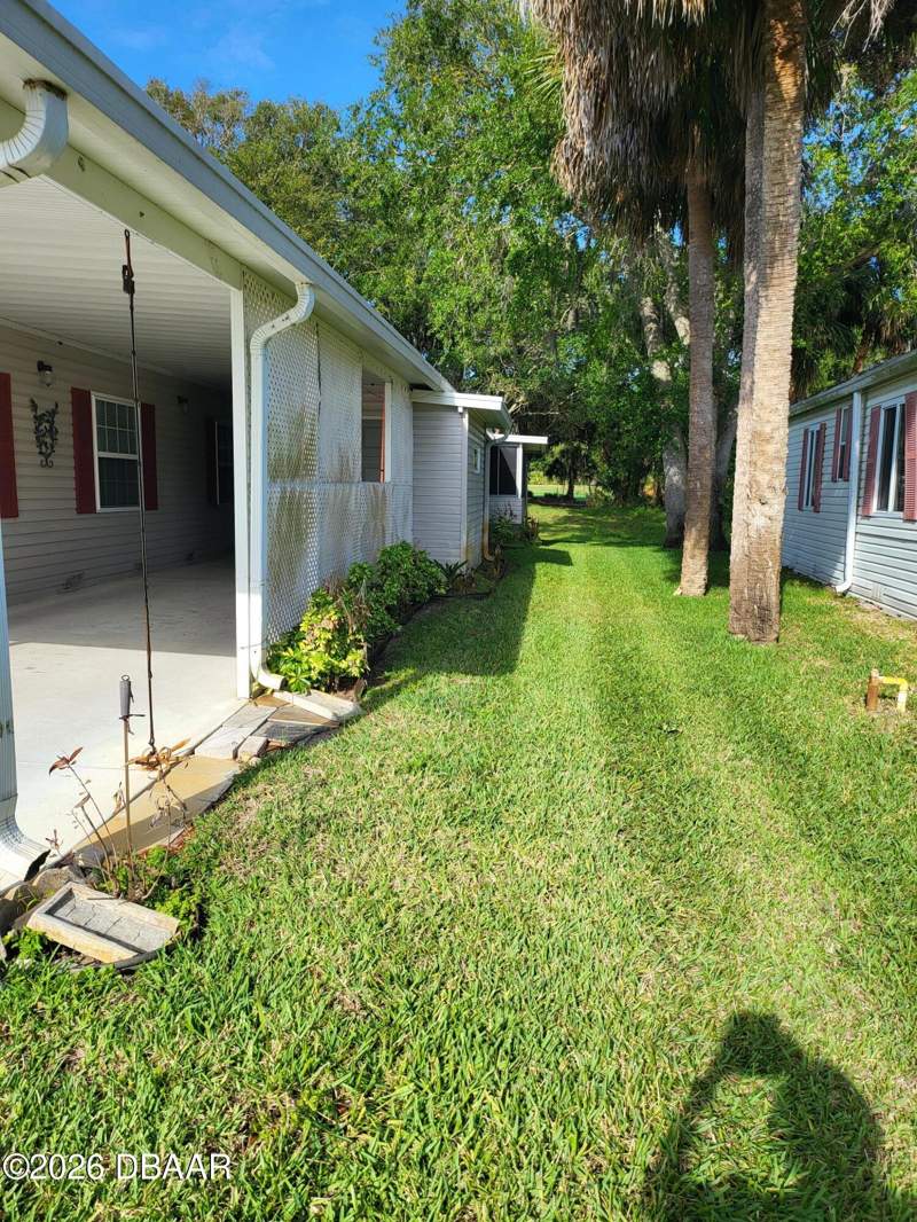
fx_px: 847
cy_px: 611
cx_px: 458
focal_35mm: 24
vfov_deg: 71.6
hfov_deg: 56.8
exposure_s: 1/1542
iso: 40
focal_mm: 5
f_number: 1.8
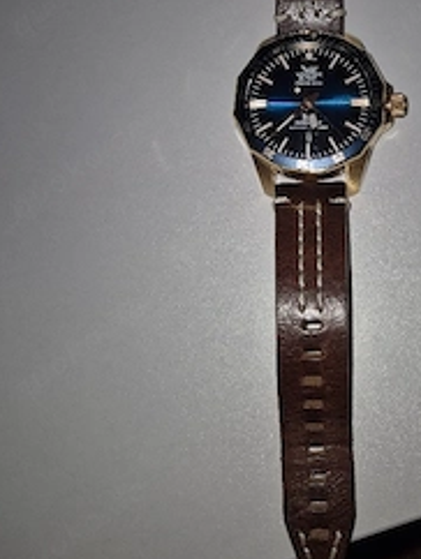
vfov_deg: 48.1
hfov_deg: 37.2
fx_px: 615
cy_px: 187
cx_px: 294
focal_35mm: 38
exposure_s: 1/233
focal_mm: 5.4
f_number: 1.8
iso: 25
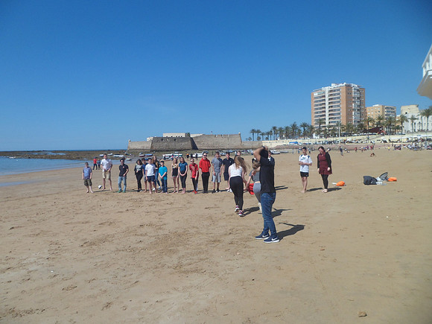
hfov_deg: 67.3
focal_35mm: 26
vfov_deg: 53.1
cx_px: 216
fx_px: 324
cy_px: 162
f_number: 9.4
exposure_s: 1/250
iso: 80
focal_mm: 4.9
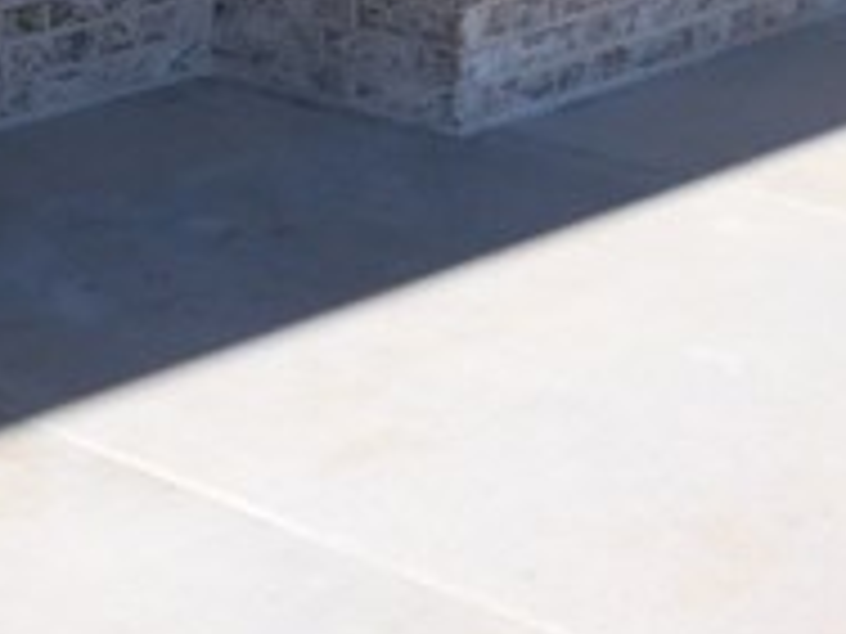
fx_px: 3055
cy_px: -315
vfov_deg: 11.4
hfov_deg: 15.2
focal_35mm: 125
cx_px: -184
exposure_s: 1/400
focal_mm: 4
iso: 125
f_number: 6
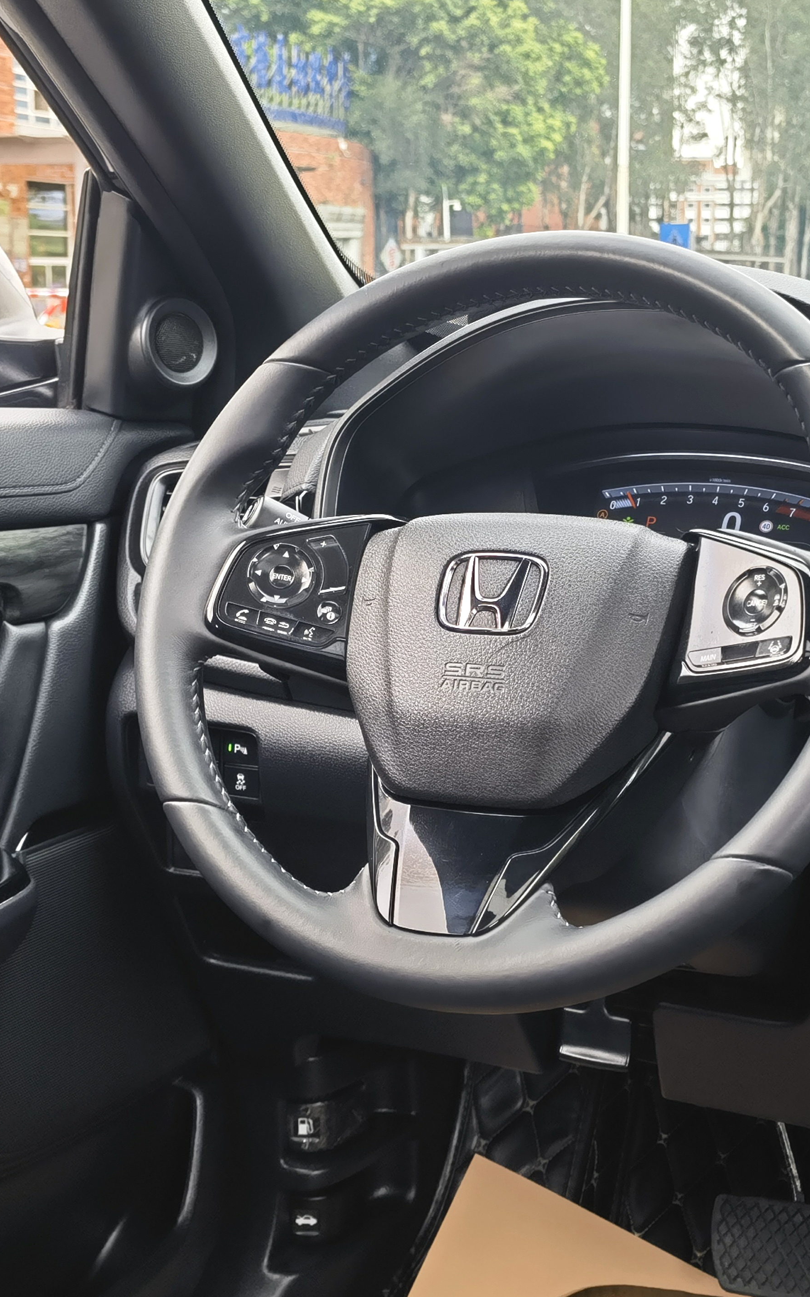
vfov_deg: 36.9
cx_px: 506
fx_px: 1943
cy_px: 606
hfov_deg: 23.5
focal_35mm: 55
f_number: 1.9
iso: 50
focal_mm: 6.67
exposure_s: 1/257
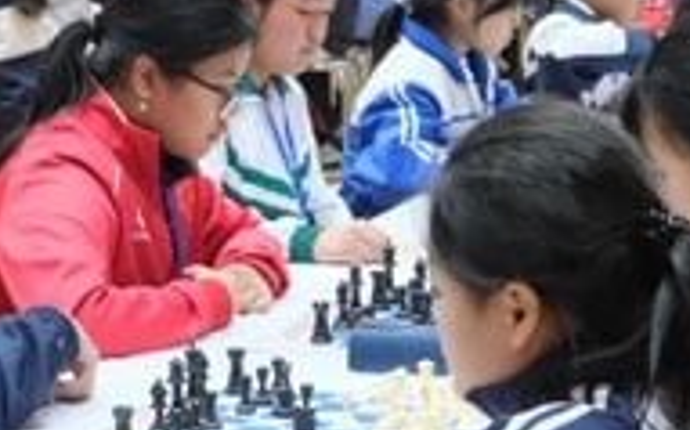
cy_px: 434
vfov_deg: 10.7
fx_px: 2273
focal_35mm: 121
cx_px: 47
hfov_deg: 17.0
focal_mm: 27.7
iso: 10000
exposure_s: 1/180
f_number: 6.4
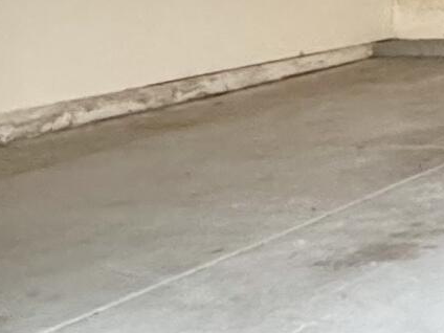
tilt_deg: -0.2
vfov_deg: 14.3
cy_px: -96
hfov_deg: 13.5
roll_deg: +0.5
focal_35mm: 99
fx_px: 1270
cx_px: 1112
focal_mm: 2.22
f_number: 2.2
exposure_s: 1/60
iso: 320
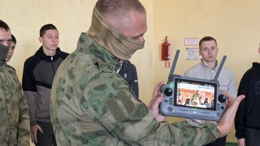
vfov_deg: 14.0
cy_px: 102
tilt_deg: -5.3
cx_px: 167
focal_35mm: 86
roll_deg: +0.4
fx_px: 593
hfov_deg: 24.7
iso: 200
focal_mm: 6.76
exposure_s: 1/50
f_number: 1.78
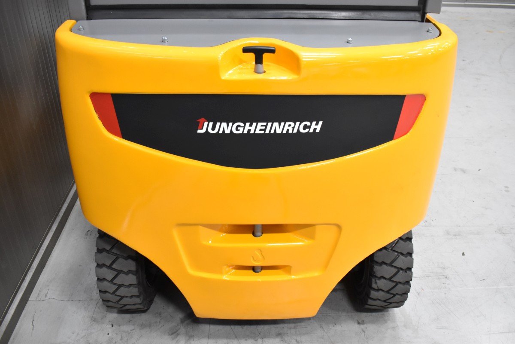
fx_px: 472
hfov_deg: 57.2
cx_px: 258
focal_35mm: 33
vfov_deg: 40.0
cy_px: 172
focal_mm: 22
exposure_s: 1/40
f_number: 4.5
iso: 1600
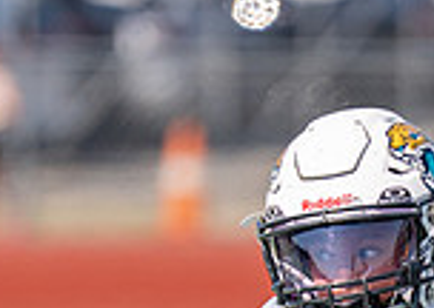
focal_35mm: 1294
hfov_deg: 1.6
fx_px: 15921
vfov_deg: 1.1
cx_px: 435
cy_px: 550
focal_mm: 200
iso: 100
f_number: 2.8
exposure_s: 1/2000
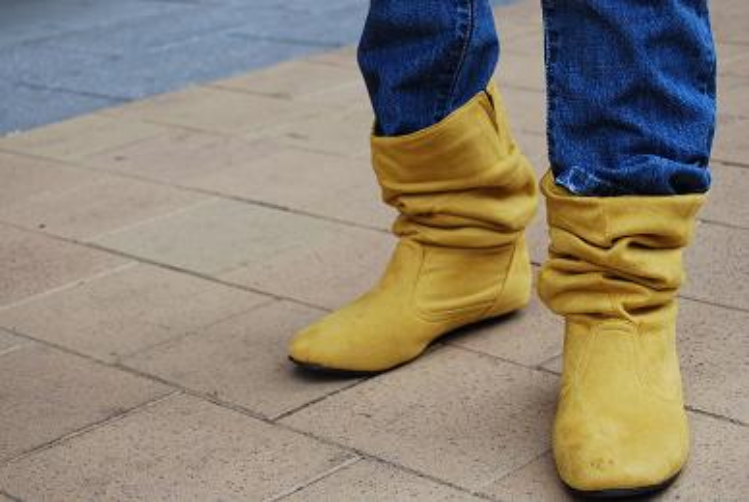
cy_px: 251
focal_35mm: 82
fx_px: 1719
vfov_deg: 16.6
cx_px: 374
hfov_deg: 24.6
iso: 200
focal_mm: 55
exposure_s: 1/125
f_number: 5.6
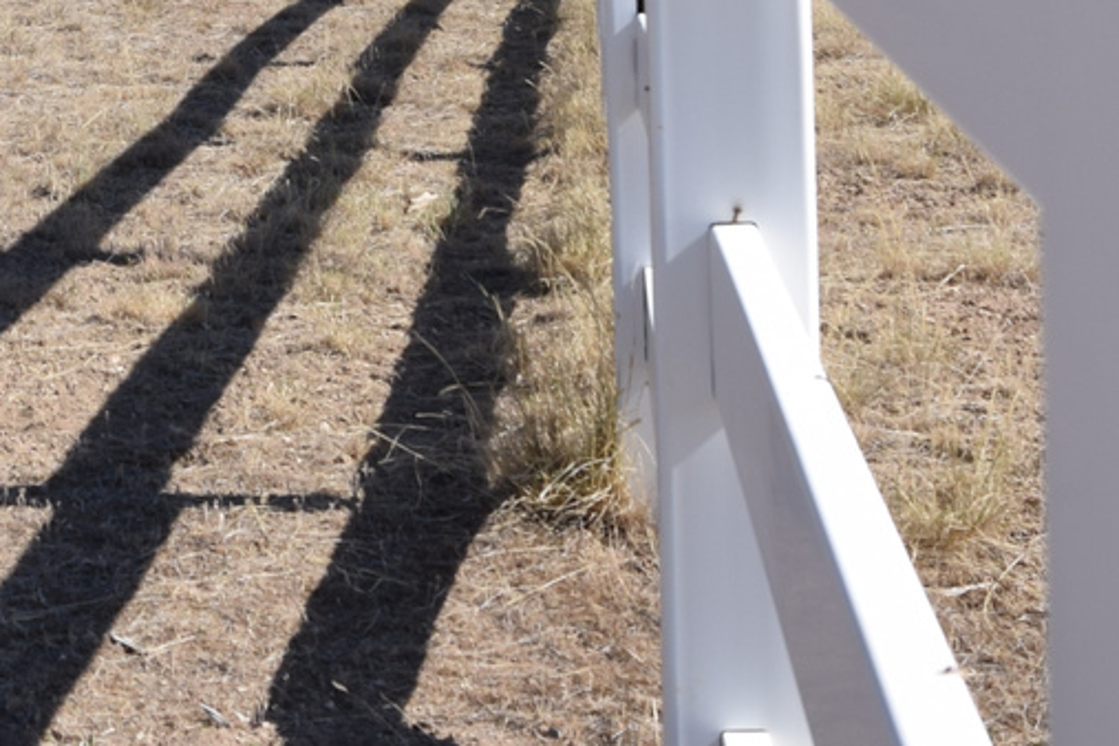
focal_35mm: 109
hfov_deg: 18.3
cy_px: -222
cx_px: 13
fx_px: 3388
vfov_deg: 12.2
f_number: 8
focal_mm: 18
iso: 100
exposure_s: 1/250
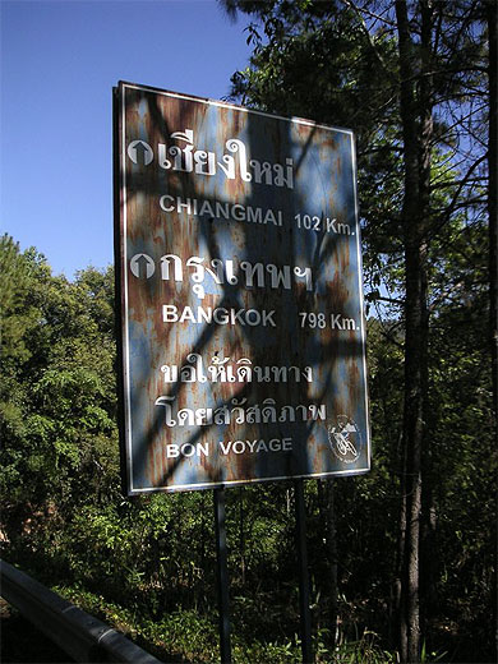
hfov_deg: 37.7
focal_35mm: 38
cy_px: 332
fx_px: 729
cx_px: 249
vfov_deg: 49.0
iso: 50
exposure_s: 1/750
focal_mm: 6
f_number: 2.8
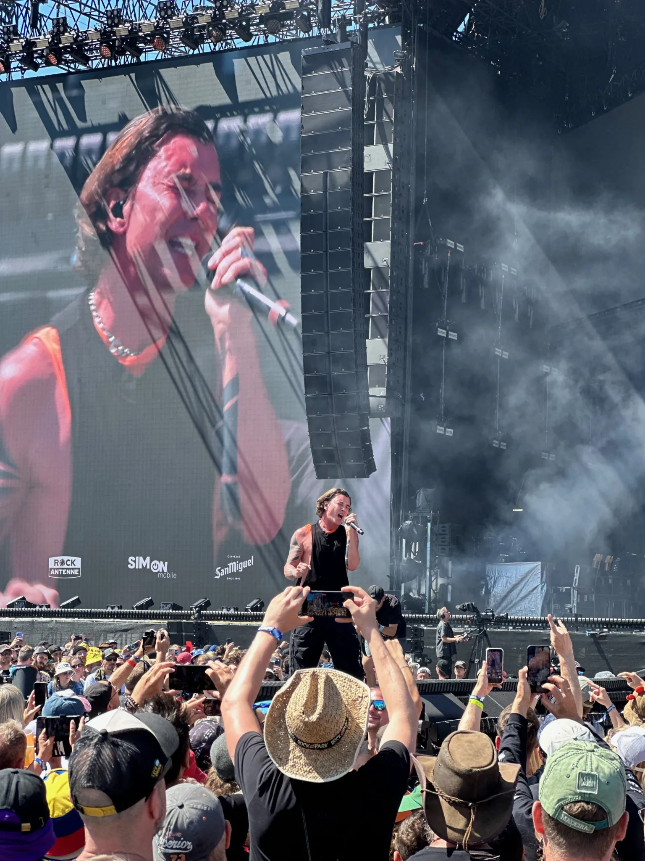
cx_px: 322
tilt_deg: +7.5
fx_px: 1913
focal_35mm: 77
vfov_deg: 25.3
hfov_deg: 19.1
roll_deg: -2.4
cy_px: 430
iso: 25
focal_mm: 9
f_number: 2.8
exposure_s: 1/155
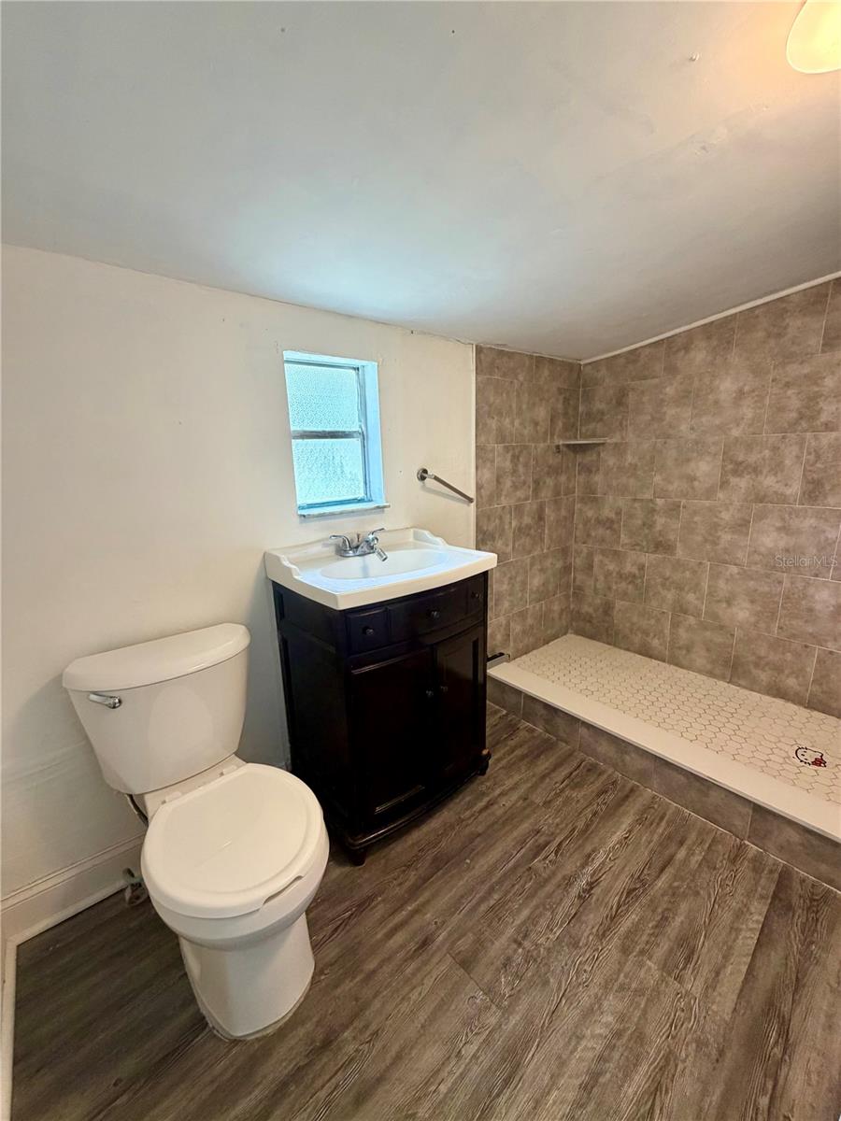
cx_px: 420
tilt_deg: -12.8
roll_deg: +2.6
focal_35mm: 14
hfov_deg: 85.7
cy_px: 560
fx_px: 454
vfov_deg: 102.1
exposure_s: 1/103
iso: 320
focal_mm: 2.22
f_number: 2.2
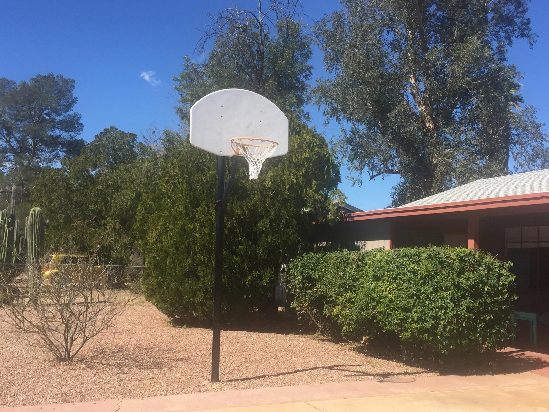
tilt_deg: +1.0
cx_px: 299
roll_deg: -2.5
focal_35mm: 38
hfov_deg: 48.9
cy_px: 244
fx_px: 603
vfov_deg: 37.6
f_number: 2.2
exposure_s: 1/1721
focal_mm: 4.15
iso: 32
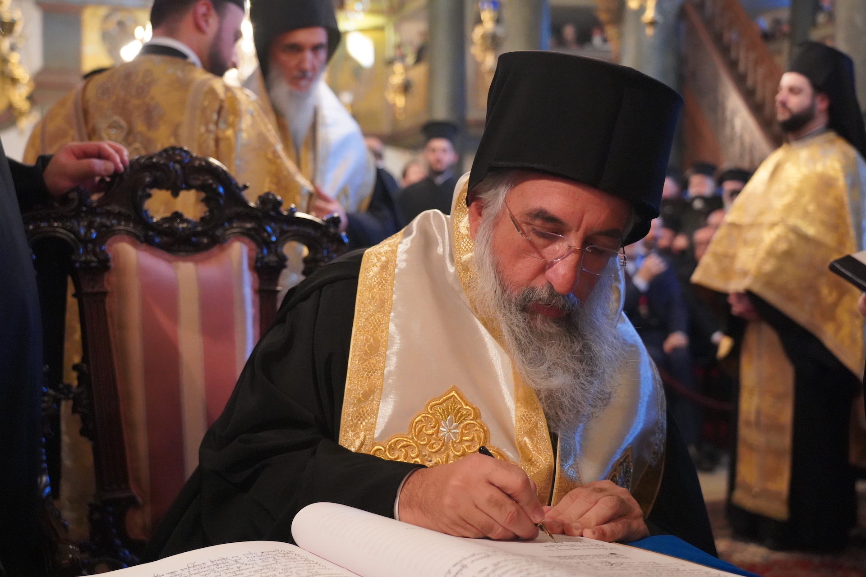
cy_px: 288
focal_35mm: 46
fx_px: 1106
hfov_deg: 42.7
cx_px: 433
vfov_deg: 29.2
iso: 12800
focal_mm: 46
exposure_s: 1/160
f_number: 4
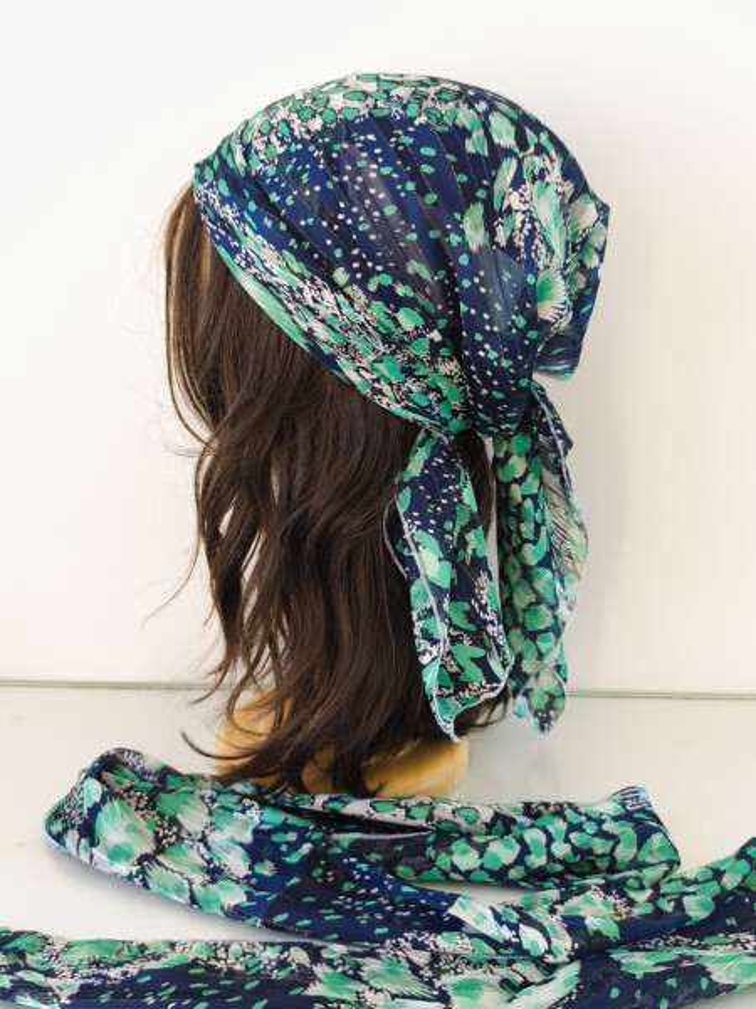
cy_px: 504
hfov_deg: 44.2
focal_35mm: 32
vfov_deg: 56.8
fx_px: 932
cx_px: 378
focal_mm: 6.14
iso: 50
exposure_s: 1/30
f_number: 1.65
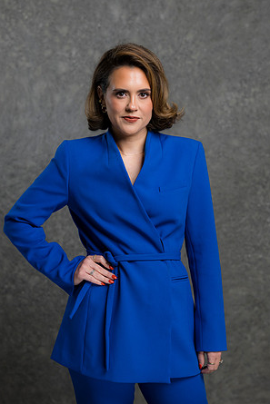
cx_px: 135
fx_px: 967
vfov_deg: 23.6
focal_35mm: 86
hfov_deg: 15.9
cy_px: 202
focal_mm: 85
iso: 125
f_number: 5
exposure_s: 1/200
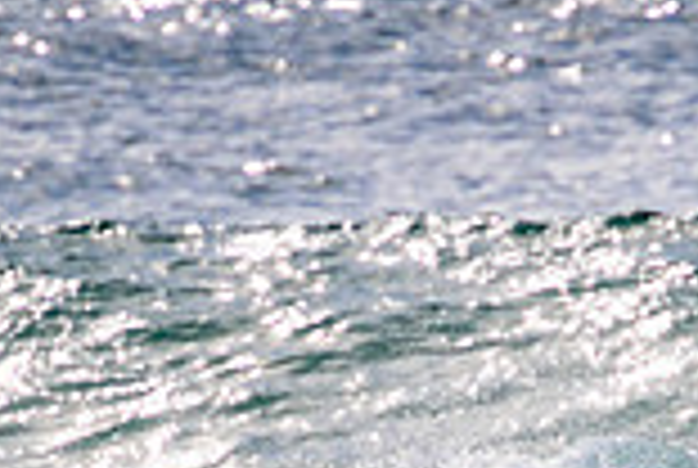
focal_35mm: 2835
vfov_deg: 0.5
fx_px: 55073
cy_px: 754
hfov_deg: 0.7
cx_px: 675
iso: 640
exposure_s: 1/2000
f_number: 11
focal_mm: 760
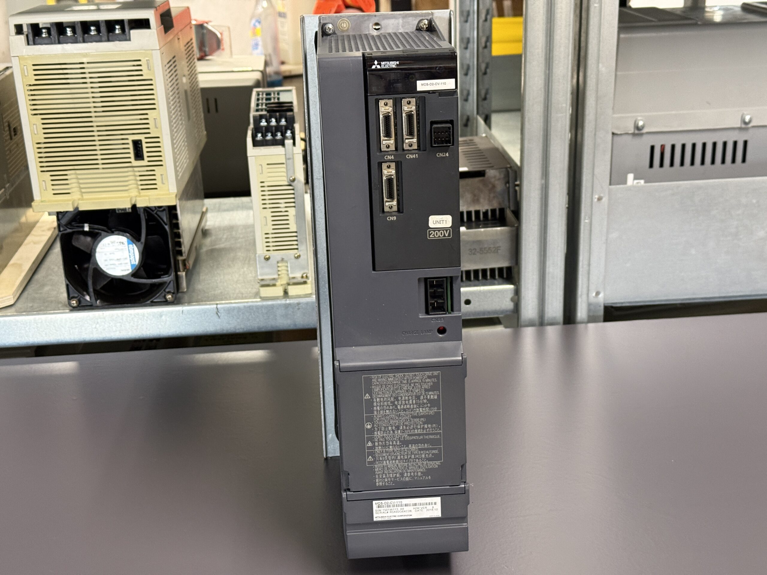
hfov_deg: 39.7
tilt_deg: -20.3
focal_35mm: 48
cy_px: 288
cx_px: 384
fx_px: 1064
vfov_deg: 30.3
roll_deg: +1.8
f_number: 1.78
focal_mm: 6.76
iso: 200
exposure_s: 1/33
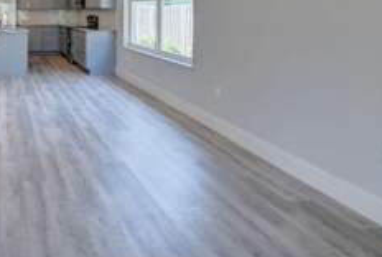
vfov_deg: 38.7
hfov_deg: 49.8
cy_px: 12
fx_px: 330
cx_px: 7
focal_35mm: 31
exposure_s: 1/50
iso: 640
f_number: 8
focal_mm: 10
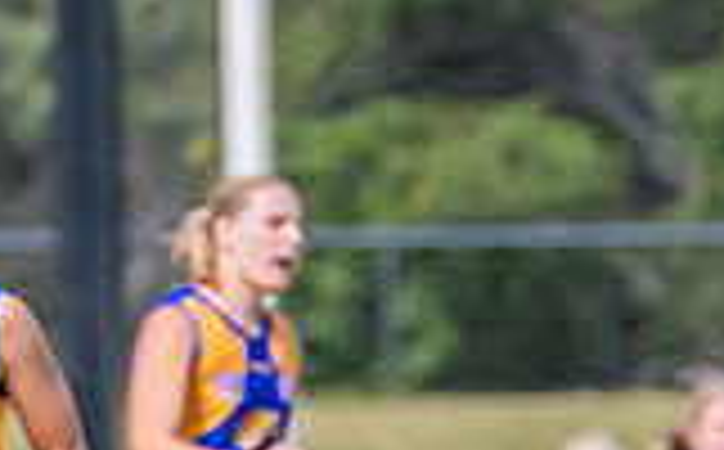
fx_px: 40812
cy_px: 214
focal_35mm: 2072
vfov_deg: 0.6
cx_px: -547
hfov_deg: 1.0
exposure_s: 1/1250
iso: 800
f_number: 10
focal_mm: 420
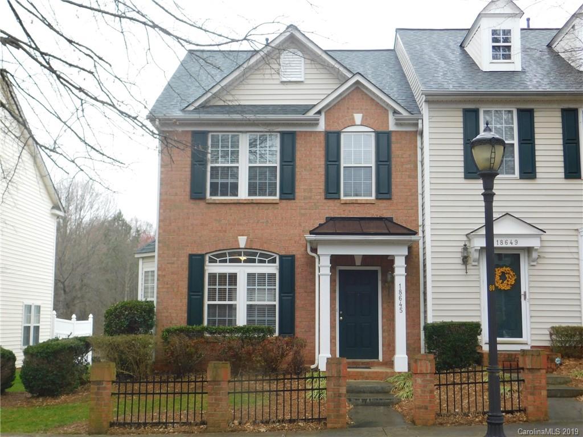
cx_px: 292
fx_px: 758
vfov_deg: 32.2
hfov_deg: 42.1
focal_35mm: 45
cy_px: 218
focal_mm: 8
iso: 125
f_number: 3.7
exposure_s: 1/80
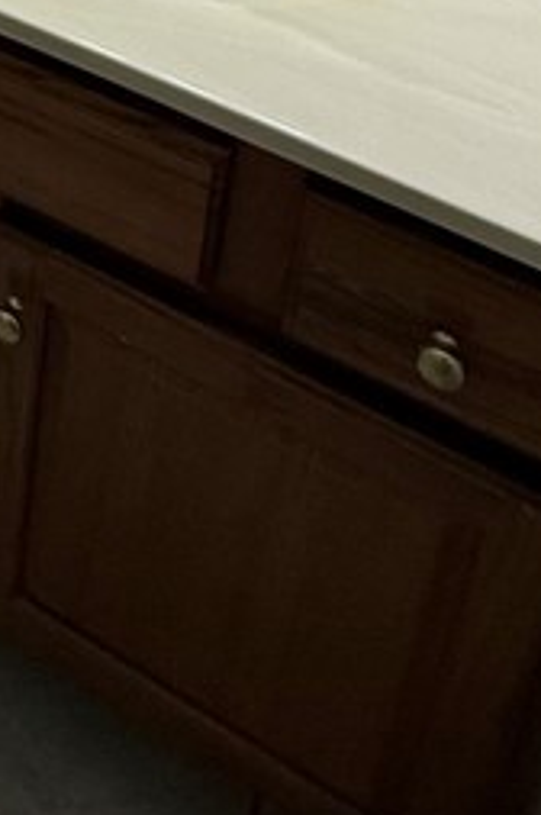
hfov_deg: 21.1
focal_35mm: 59
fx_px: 1334
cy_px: -609
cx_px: -132
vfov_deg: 22.3
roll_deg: -0.8
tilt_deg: -18.1
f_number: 2.2
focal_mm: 2.22
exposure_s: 1/120
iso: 160
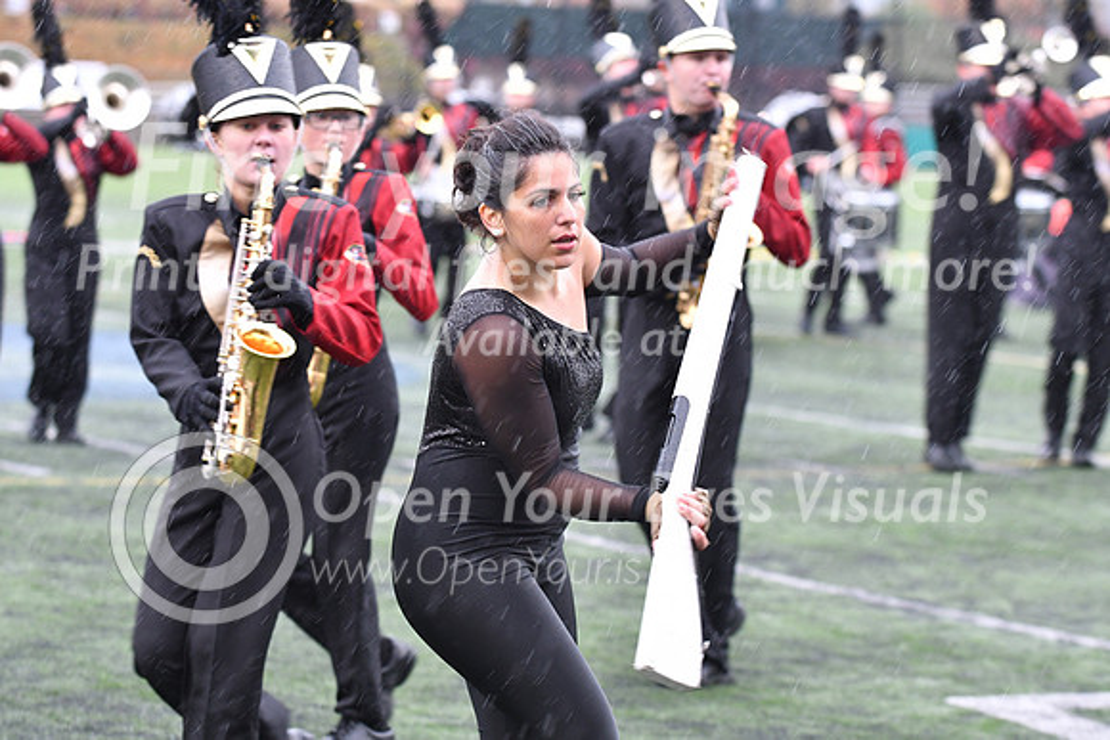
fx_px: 5088
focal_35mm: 165
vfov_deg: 8.3
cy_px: 370
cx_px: 555
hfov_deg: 12.4
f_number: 4
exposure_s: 1/320
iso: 1000
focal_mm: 110
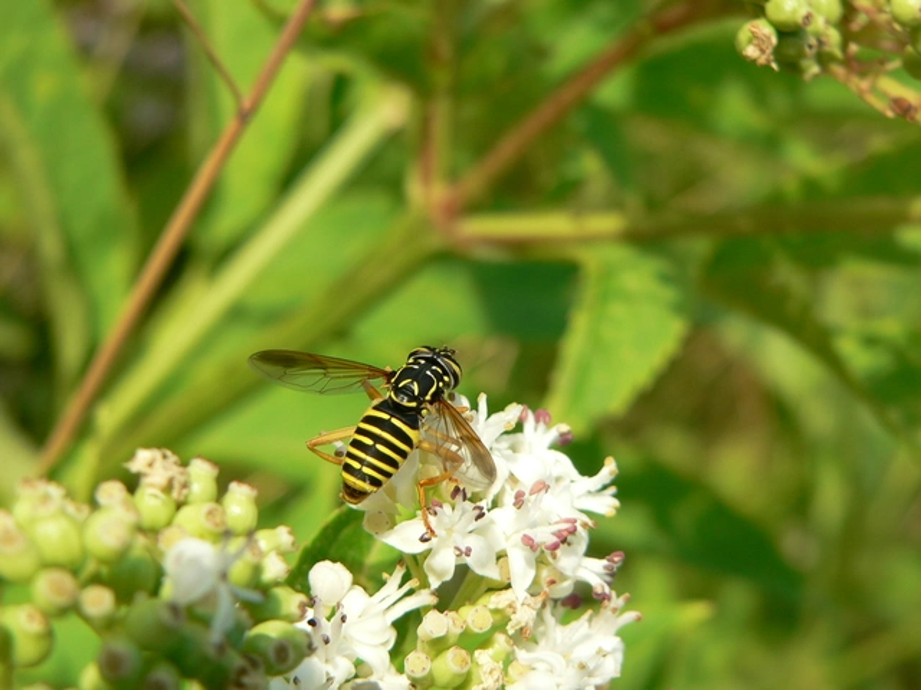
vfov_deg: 19.1
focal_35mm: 77
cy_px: 345
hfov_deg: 25.3
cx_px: 460
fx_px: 2049
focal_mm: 12.8
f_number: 4
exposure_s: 1/400
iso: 80
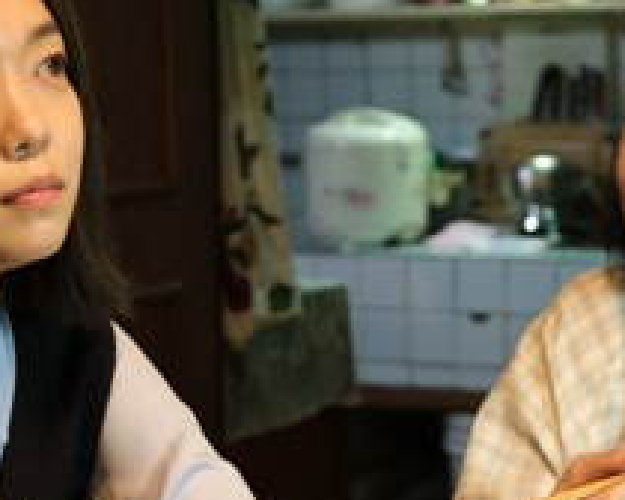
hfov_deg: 16.0
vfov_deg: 12.9
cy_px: 251
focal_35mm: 120
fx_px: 2220
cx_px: 301
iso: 4000
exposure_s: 1/125
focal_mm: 28.3
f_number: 2.8
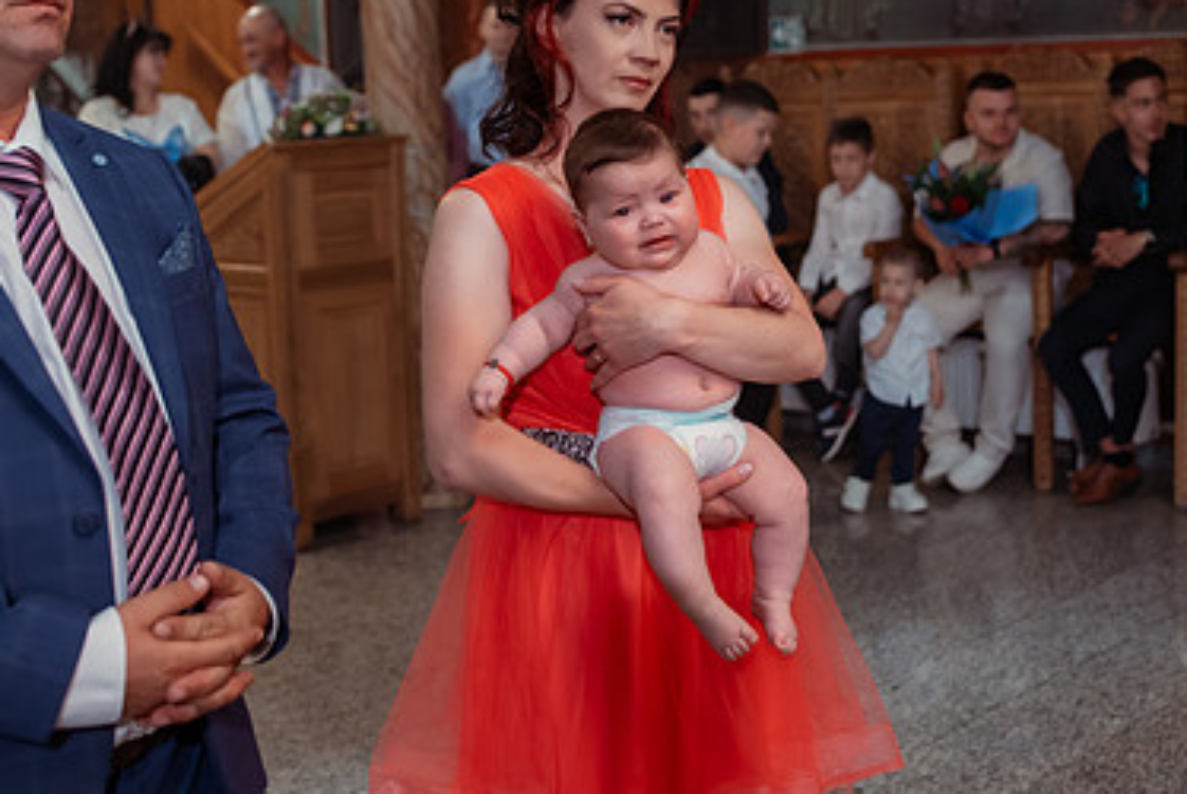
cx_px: 721
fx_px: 1947
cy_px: 288
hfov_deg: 33.8
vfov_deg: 23.0
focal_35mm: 59
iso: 1600
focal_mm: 35
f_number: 2.8
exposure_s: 1/200
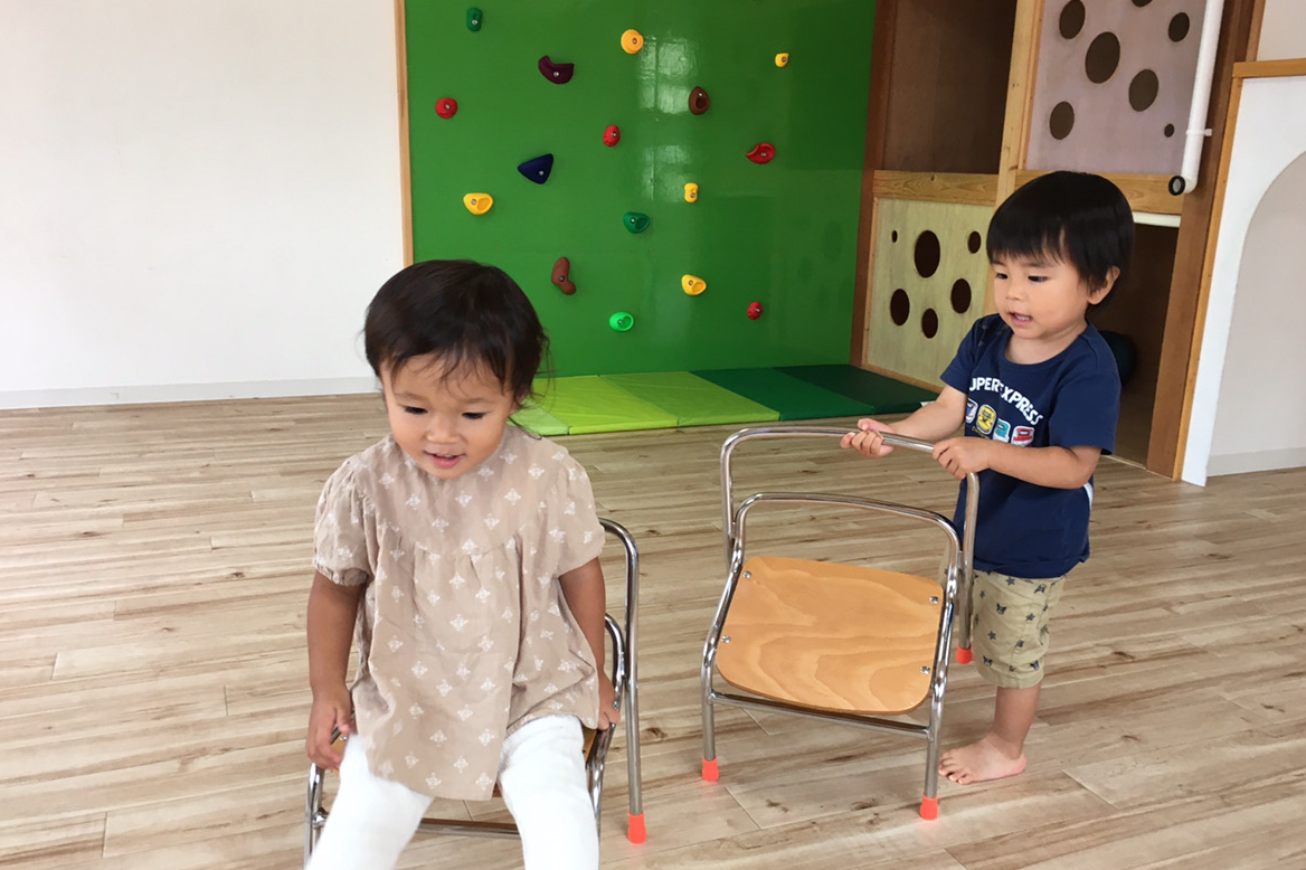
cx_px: 666
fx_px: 1124
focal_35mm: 31
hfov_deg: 60.3
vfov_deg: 42.3
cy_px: 476
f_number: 2.2
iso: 50
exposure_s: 1/30
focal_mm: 4.15
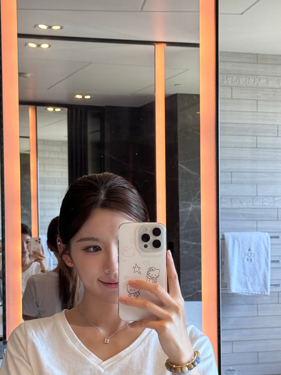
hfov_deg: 18.9
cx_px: 125
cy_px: 259
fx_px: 844
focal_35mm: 78
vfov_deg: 24.9
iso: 80
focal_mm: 6.86
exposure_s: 1/50
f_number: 1.78
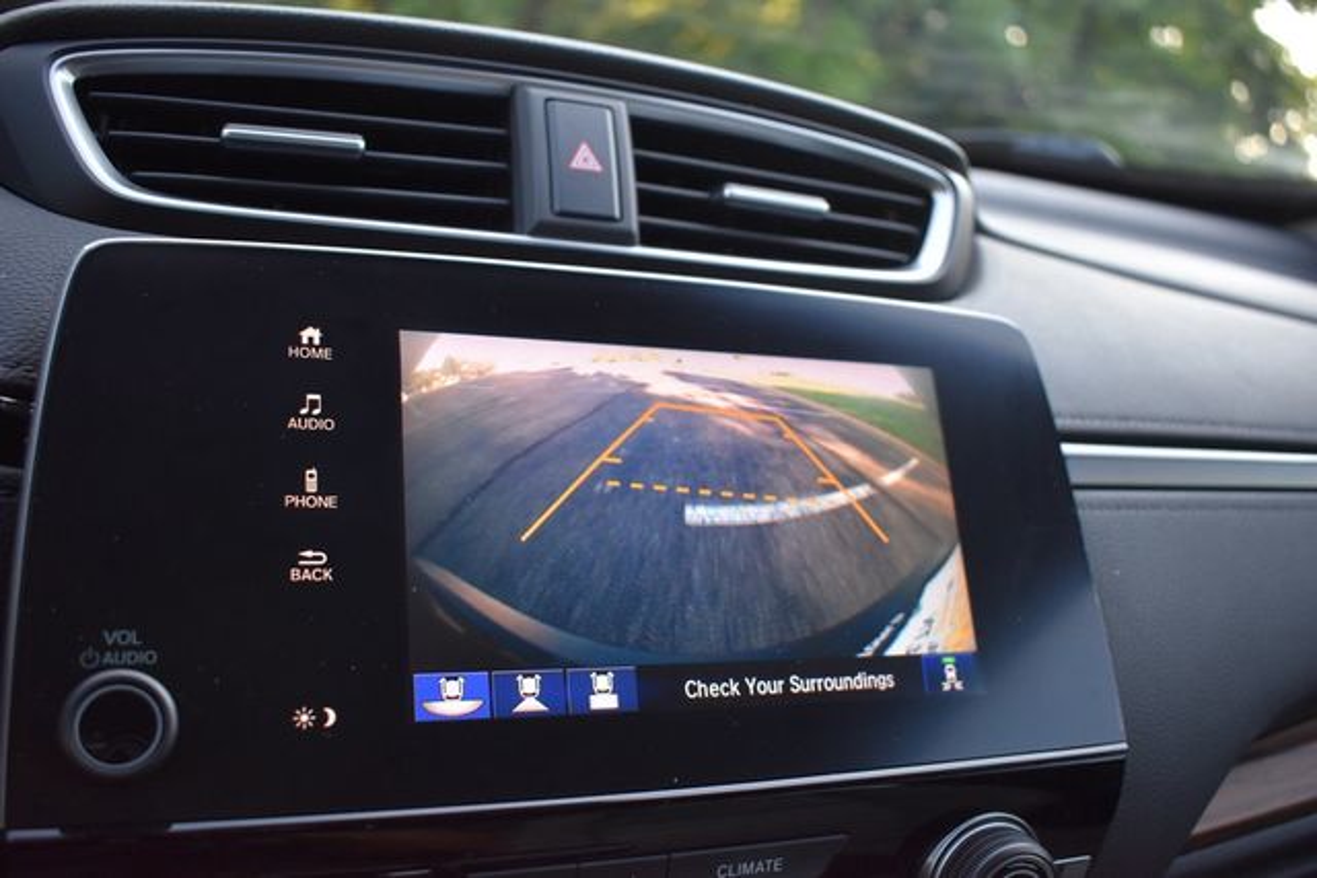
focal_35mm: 33
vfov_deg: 40.0
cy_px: 439
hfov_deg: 57.2
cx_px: 658
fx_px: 1207
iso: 800
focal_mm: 22
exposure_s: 1/200
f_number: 3.8
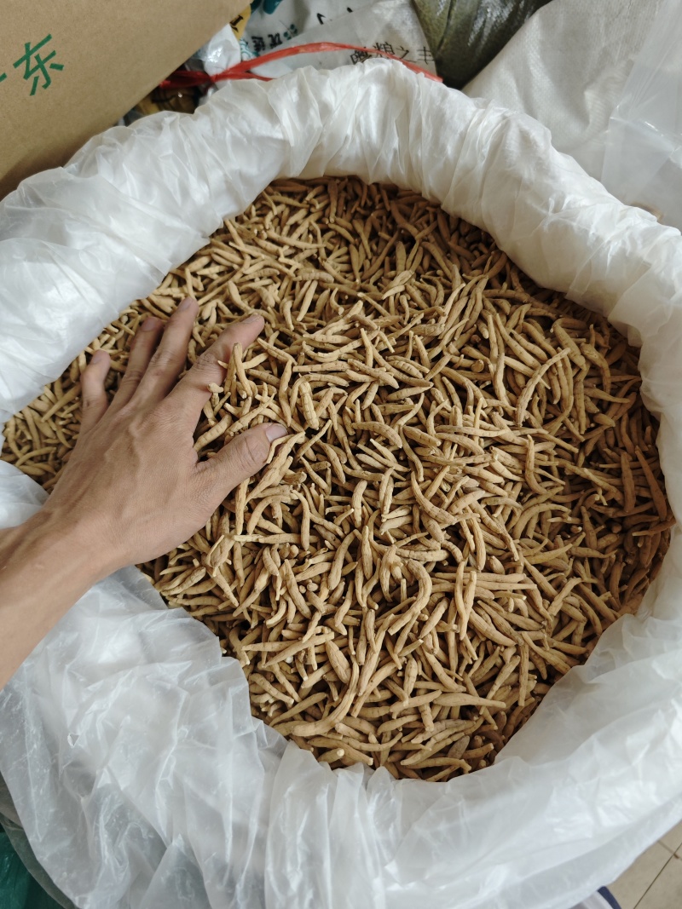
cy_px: 454
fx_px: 604
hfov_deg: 58.9
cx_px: 341
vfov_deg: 73.9
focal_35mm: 23
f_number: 1.42
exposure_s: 1/33.3
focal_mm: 6.68
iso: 640
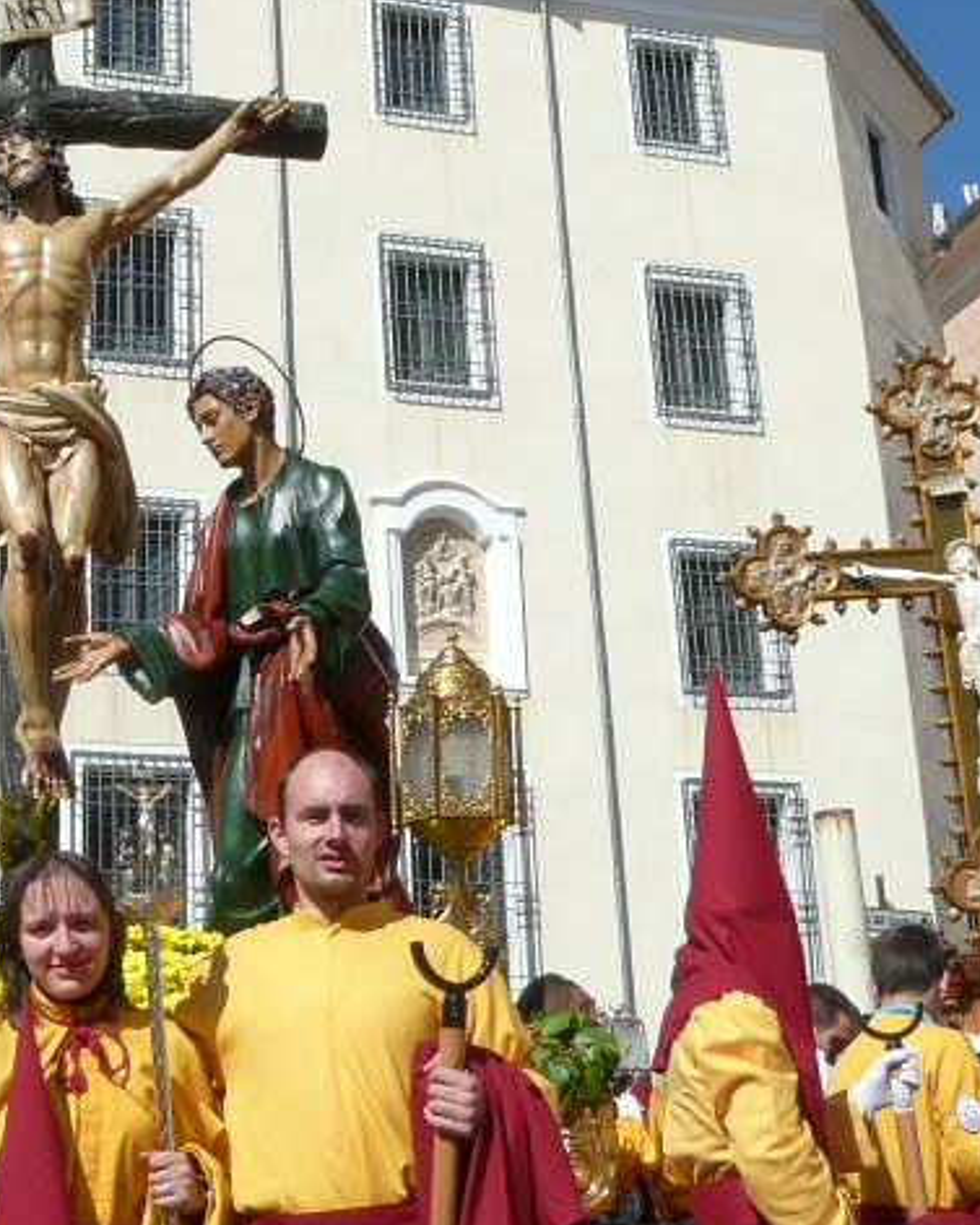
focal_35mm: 61
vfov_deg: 31.0
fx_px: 2211
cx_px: 257
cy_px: 611
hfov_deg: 24.7
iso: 100
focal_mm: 4.7
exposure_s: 1/400
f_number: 6.3
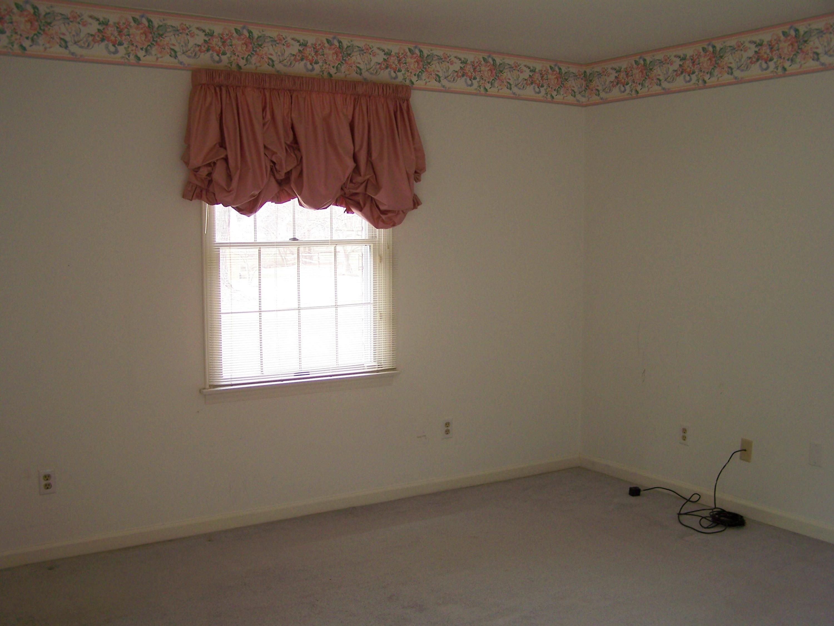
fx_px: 916
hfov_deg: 49.0
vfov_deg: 37.7
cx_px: 417
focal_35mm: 38
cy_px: 313
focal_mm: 6.3
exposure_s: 1/40
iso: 64
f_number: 2.8
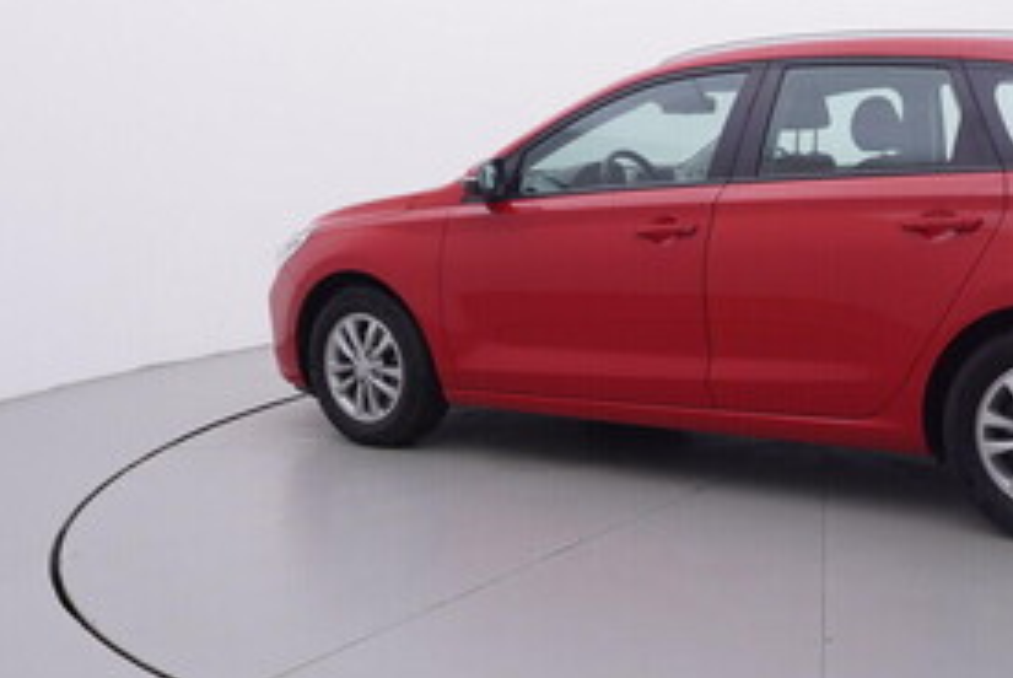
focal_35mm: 45
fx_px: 1268
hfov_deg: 41.5
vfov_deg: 29.9
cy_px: 267
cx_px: 823
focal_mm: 15
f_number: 5
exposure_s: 1/80
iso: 200
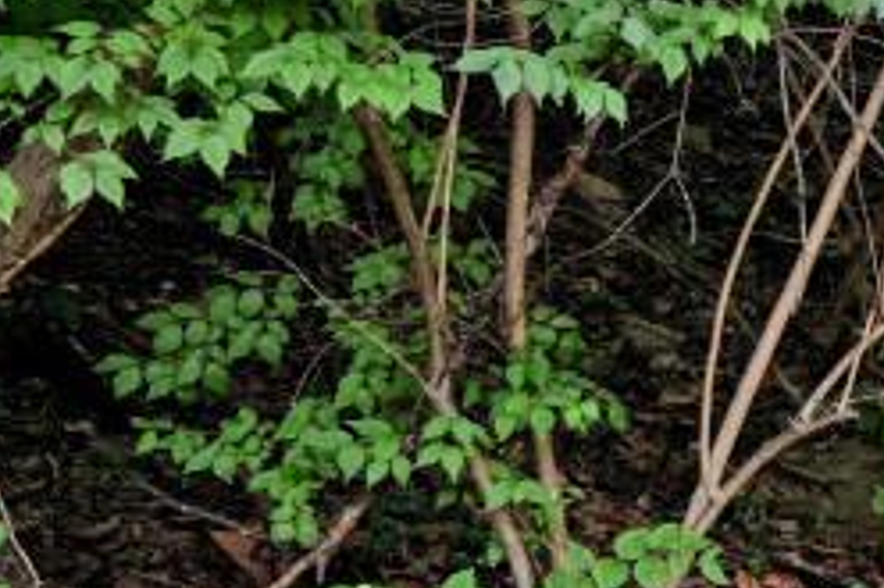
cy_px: 449
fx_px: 2675
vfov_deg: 12.5
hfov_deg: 11.4
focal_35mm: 109
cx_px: 2627
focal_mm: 18
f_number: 4
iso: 200
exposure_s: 1/60
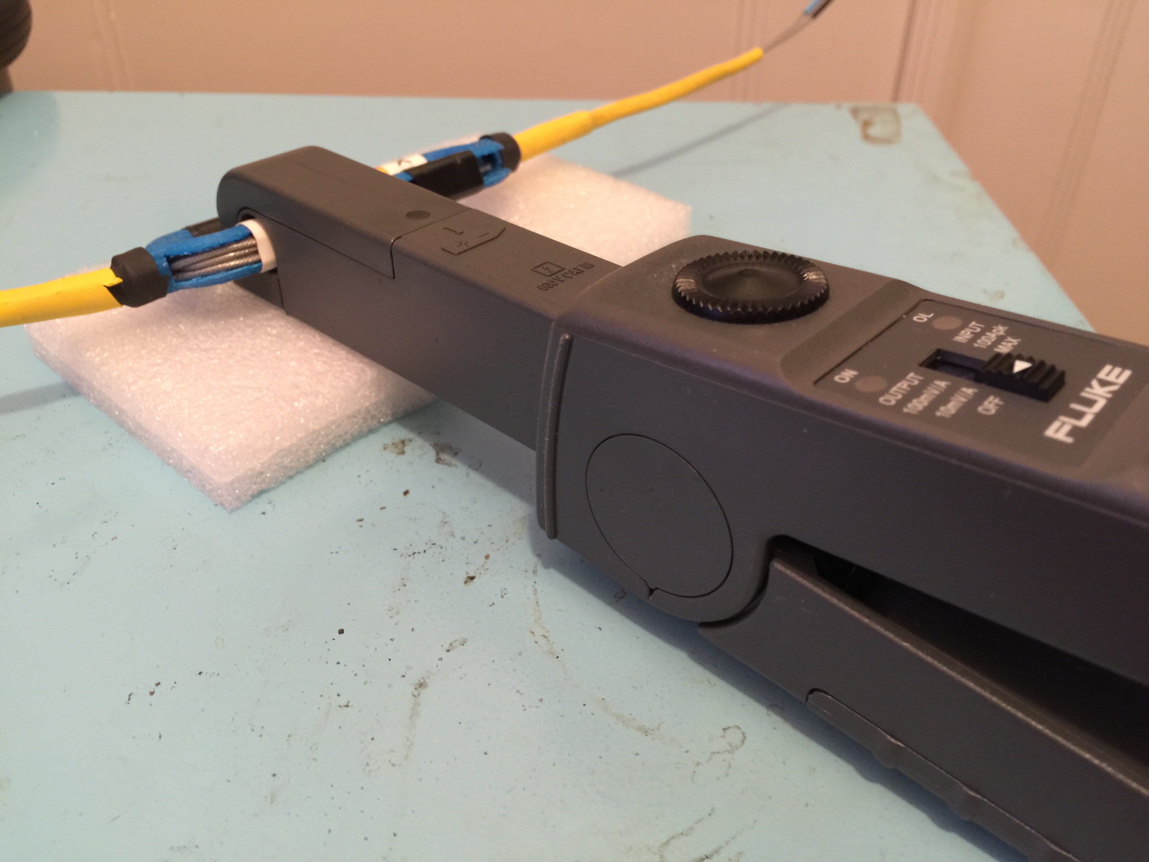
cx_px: 574
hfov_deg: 61.7
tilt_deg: -37.0
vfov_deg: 48.2
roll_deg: -1.3
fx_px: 963
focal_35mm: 29
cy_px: 431
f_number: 2.2
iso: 80
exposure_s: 1/4
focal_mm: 4.15
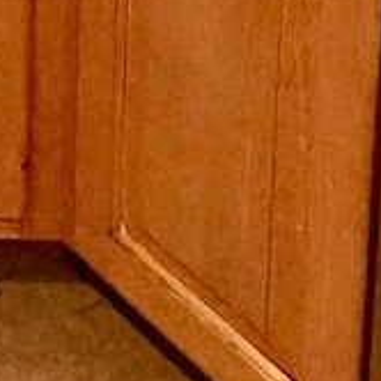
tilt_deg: -10.5
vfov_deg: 10.5
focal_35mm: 119
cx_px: 131
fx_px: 1482
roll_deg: -1.1
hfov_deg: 14.6
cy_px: -748
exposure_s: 1/60
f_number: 2.2
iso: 500
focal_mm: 2.22
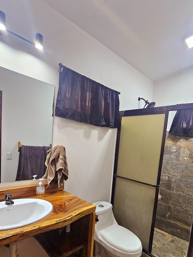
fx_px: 141
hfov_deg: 68.5
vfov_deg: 82.9
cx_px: 106
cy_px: 162
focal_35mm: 19
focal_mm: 2.2
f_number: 2.2
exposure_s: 1/60.2
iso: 250
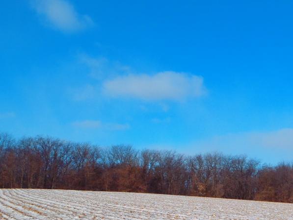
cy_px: 173
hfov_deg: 37.9
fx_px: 407
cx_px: 243
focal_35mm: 48
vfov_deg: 29.7
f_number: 5.6
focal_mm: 5
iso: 80
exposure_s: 1/640
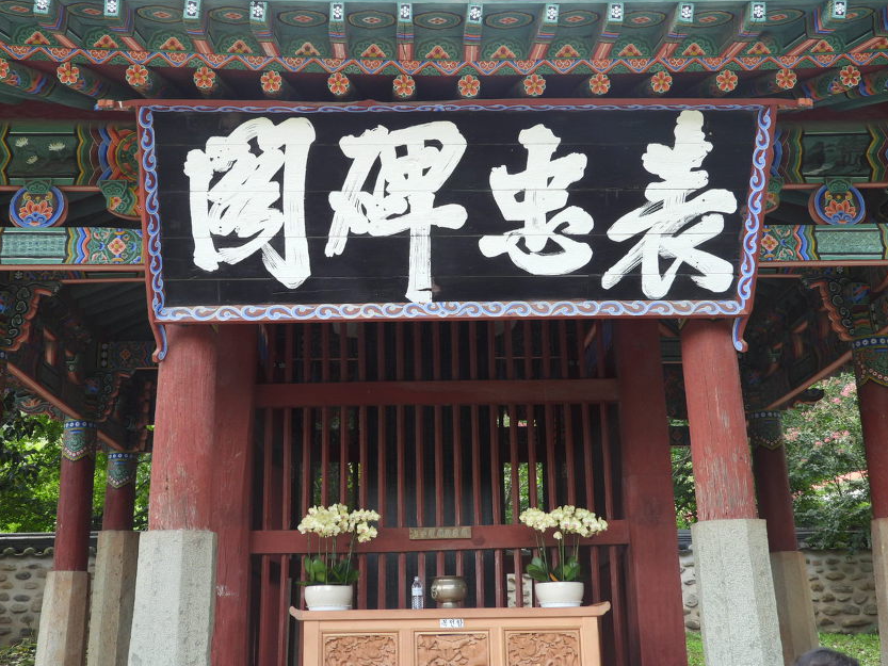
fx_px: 1103
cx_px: 426
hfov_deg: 43.8
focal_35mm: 43
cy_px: 291
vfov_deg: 33.6
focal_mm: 6.3
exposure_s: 1/125
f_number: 3.2
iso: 100
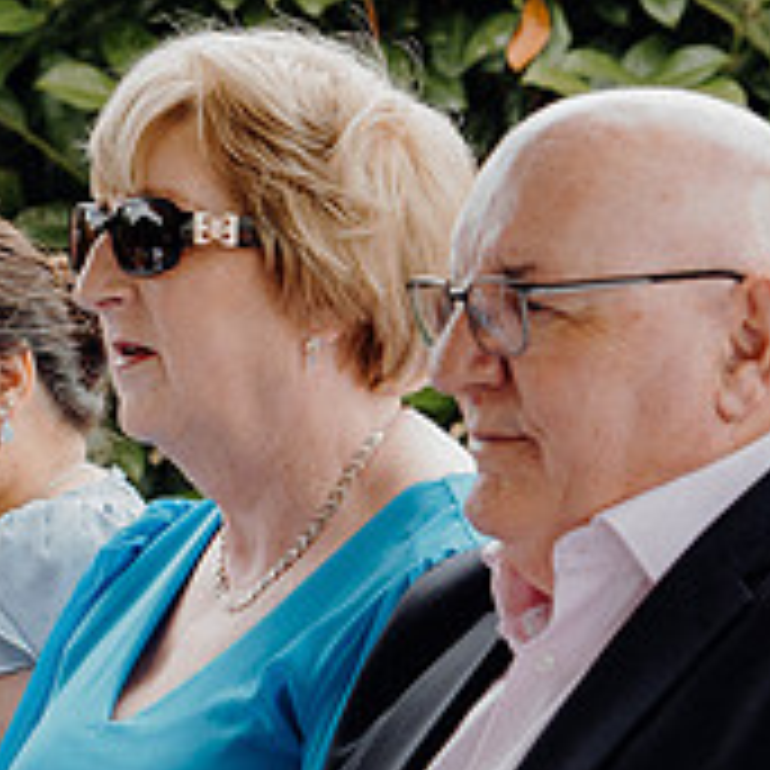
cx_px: 95
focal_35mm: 242
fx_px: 6090
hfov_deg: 7.2
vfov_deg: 7.2
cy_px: 723
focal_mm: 56
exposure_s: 1/250
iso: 125
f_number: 3.5
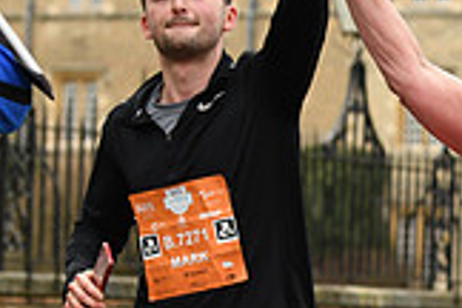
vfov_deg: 5.3
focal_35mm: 258
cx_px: 493
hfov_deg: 7.9
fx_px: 3311
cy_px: 395
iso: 500
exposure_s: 1/1000
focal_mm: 72
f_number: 4.5
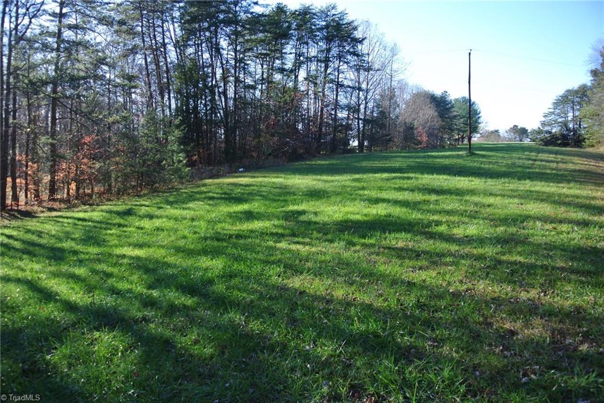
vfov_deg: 48.0
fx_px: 453
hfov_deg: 67.4
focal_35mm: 27
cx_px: 302
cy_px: 202
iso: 100
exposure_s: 1/200
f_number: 4
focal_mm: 10
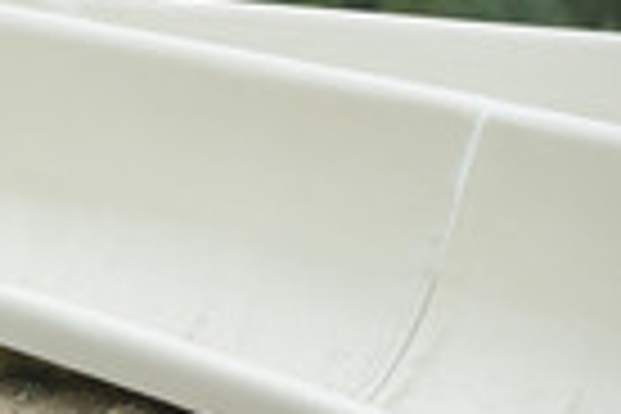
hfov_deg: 3.6
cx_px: -274
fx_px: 9763
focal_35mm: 566
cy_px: 227
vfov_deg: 2.4
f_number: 6.3
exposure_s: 1/640
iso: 360
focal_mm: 195
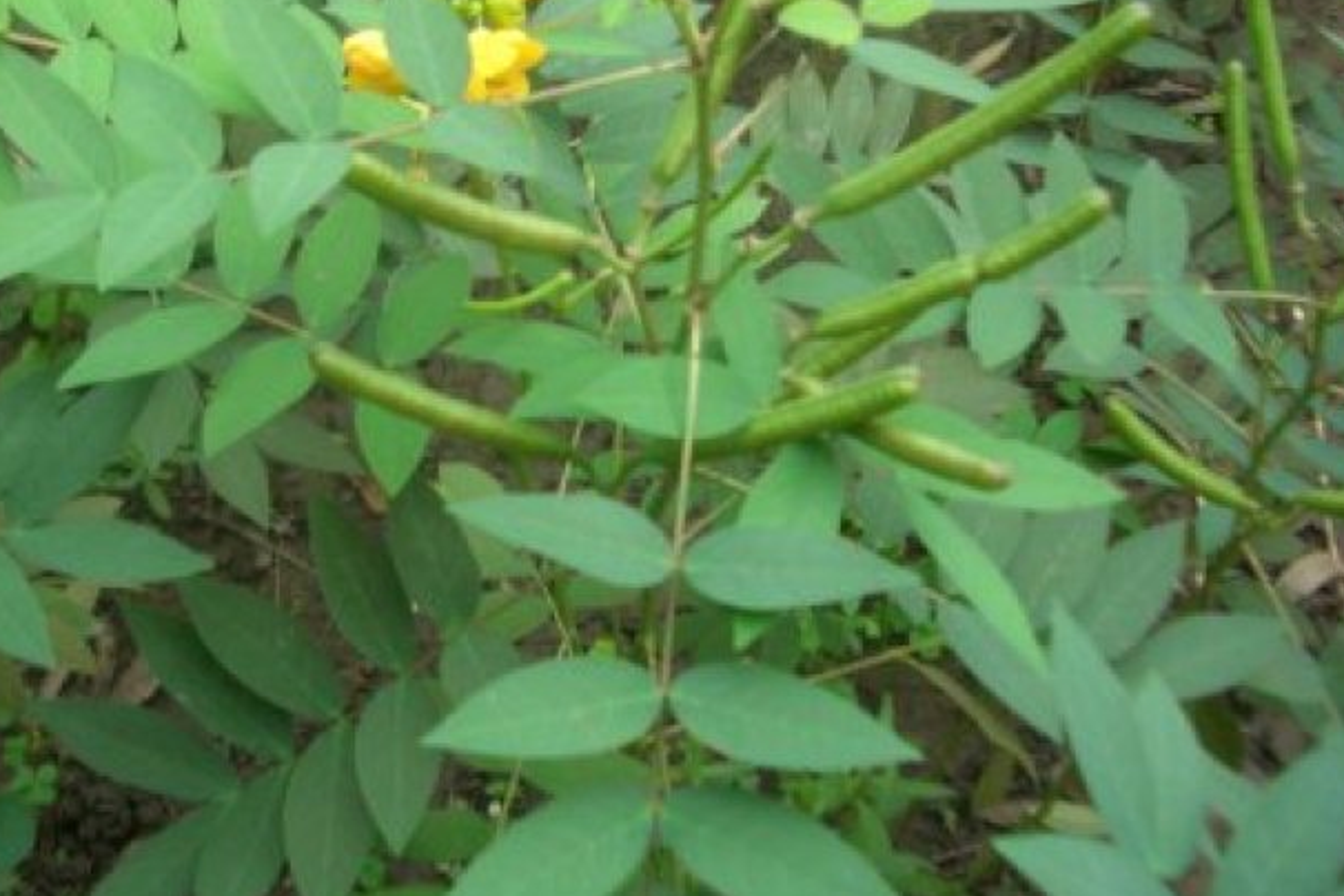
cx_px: 486
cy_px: 296
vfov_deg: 27.9
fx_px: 1792
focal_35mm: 48
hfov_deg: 40.8
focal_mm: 5.8
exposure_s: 1/100
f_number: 2.6
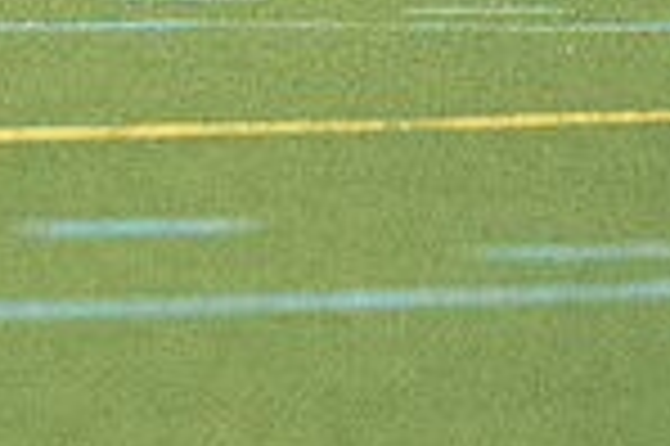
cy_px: 0
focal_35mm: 1164
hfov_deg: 1.8
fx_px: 21639
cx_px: 63
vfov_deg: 1.2
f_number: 2.8
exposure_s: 1/500
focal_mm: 200
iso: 12800
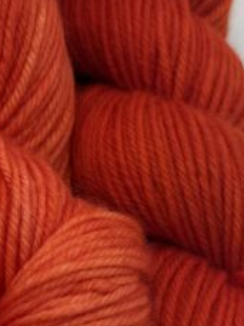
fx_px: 1015
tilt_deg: -57.3
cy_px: 176
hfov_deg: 13.4
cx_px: -44
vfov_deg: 18.2
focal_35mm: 108
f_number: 1.78
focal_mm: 6.76
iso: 80
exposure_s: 1/488
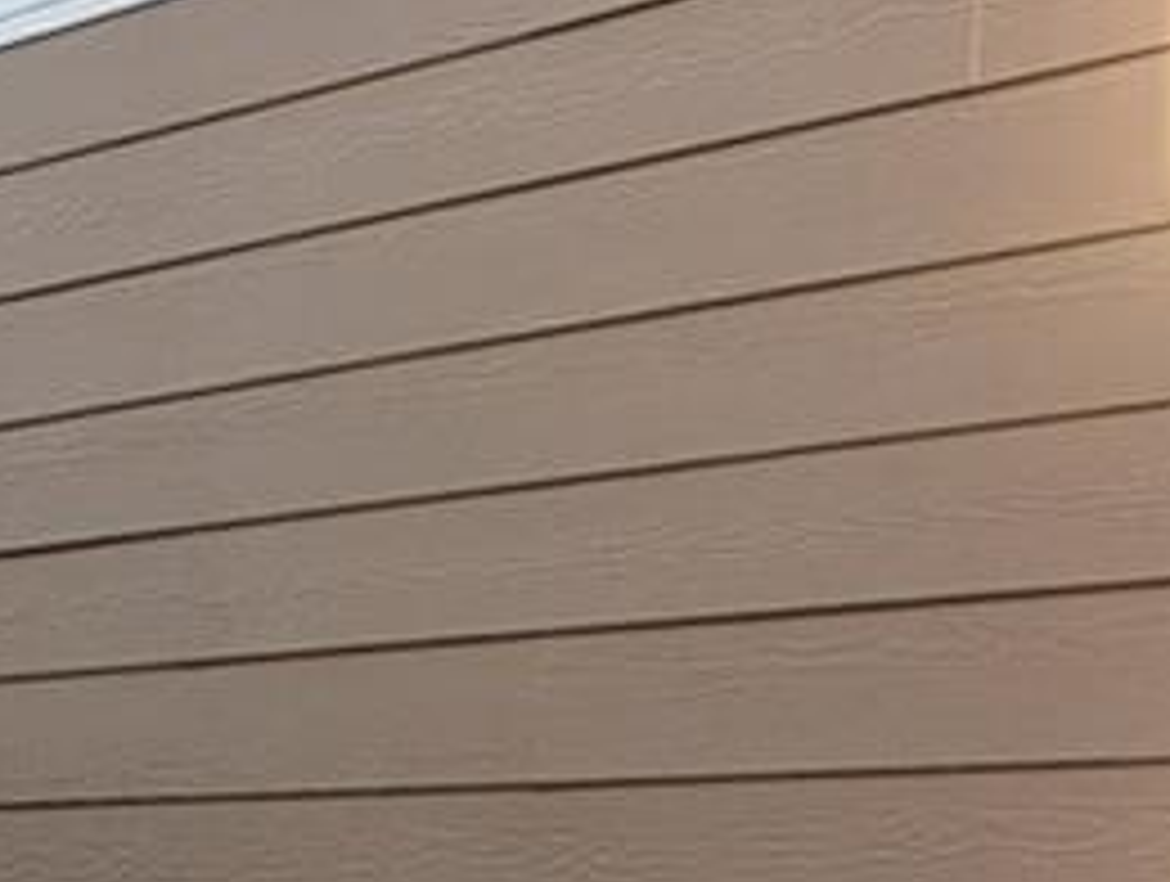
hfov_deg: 10.0
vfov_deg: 9.9
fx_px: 4978
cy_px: 1242
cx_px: -2340
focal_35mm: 147
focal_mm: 6.9
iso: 17
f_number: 1.68
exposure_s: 1/912
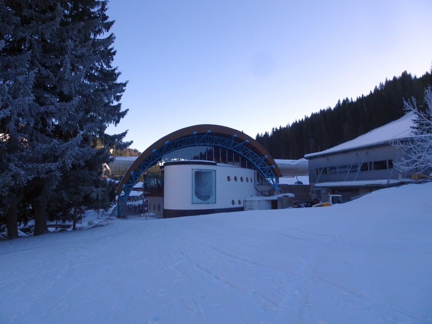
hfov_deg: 71.6
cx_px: 216
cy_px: 162
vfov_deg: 56.8
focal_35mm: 24
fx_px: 300
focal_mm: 4.1
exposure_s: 1/500
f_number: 3.5
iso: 80
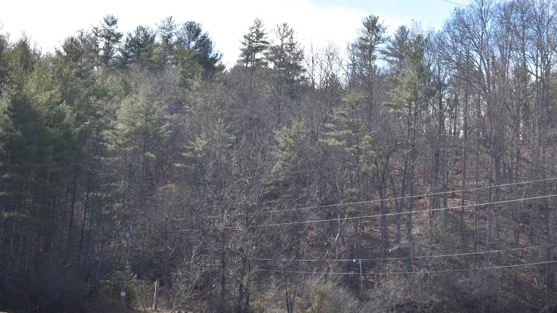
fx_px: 1773
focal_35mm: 120
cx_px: 299
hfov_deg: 17.9
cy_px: 95
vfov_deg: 10.1
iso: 200
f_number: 10
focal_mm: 46
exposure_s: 1/400
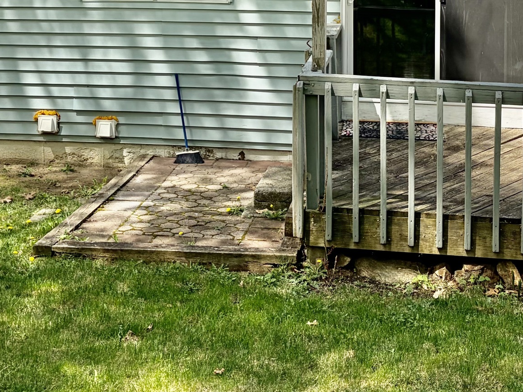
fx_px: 1042
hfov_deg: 28.1
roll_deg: -0.2
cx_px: 227
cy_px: -43
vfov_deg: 20.3
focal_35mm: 69
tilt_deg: -1.8
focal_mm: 5.96
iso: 50
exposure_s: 1/2012
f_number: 1.6
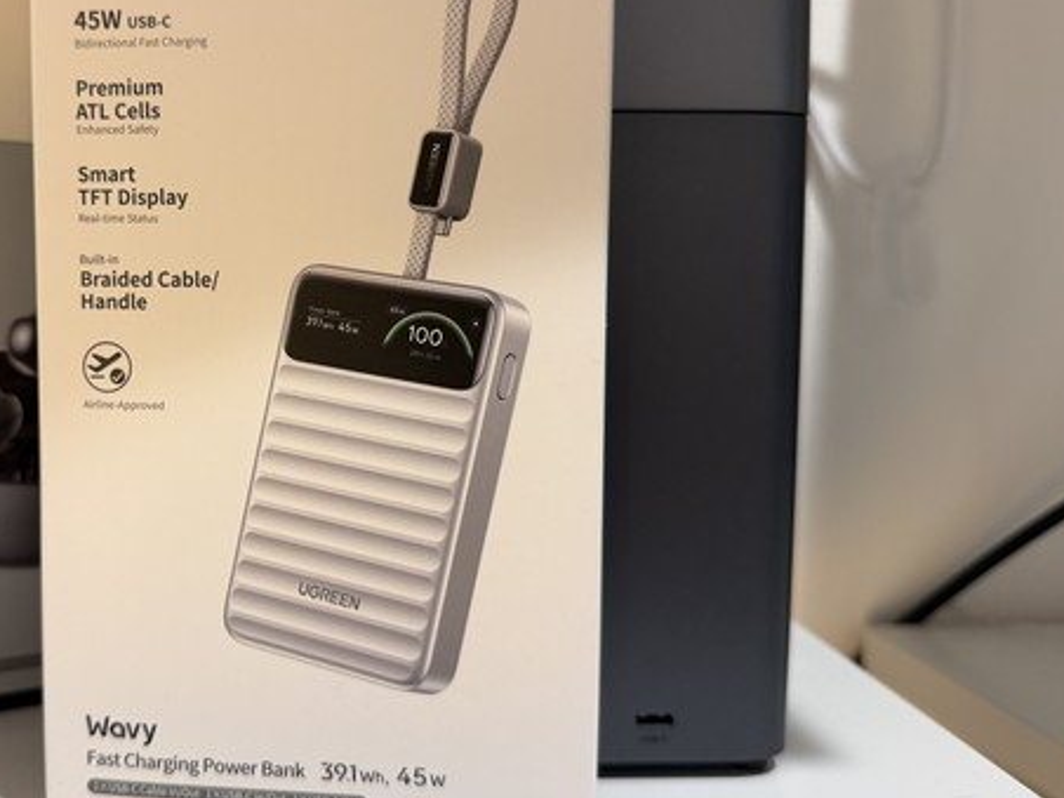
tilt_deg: -3.2
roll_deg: +0.2
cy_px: 348
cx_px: 332
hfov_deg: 52.6
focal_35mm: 34
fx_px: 1045
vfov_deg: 41.7
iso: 200
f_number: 1.8
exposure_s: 1/78
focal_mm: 6.8
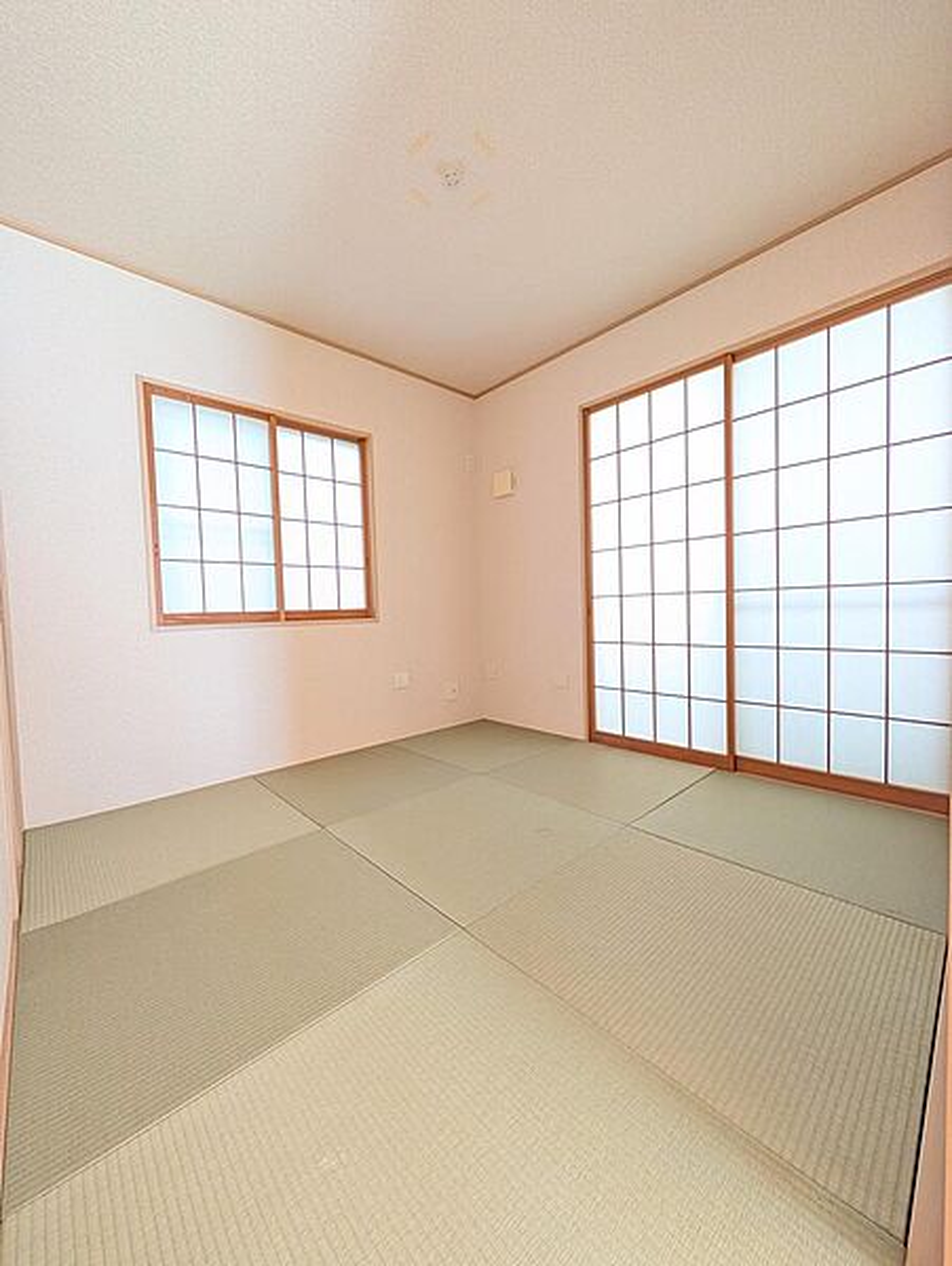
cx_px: 476
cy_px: 633
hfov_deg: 94.6
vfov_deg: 110.5
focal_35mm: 12
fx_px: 439
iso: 301
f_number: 1.7
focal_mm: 2.02
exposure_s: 1/90
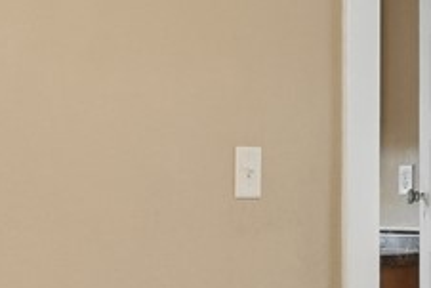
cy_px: 188
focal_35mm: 120
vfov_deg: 11.4
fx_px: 1438
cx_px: 359
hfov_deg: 16.9
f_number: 9
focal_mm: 16
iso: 640
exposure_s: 1/15
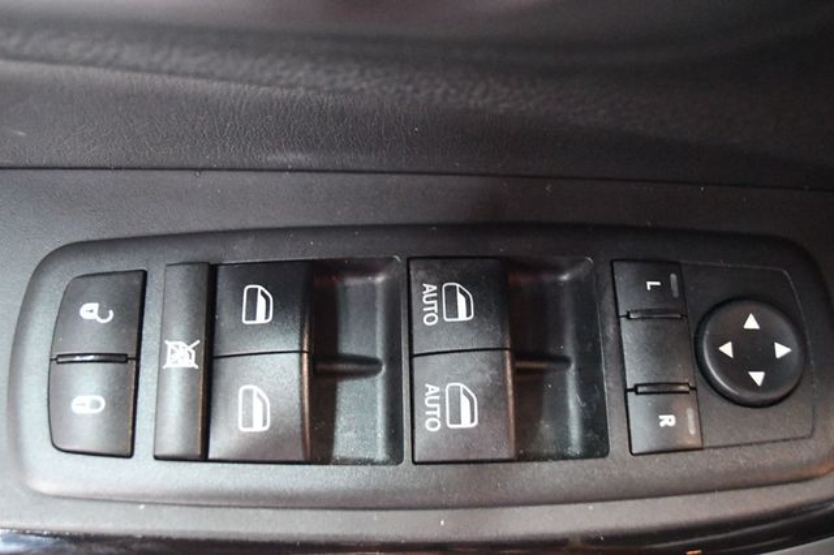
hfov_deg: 49.6
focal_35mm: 39
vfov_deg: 34.2
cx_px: 417
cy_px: 278
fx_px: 903
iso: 12800
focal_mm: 26
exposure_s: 1/50
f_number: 4.2
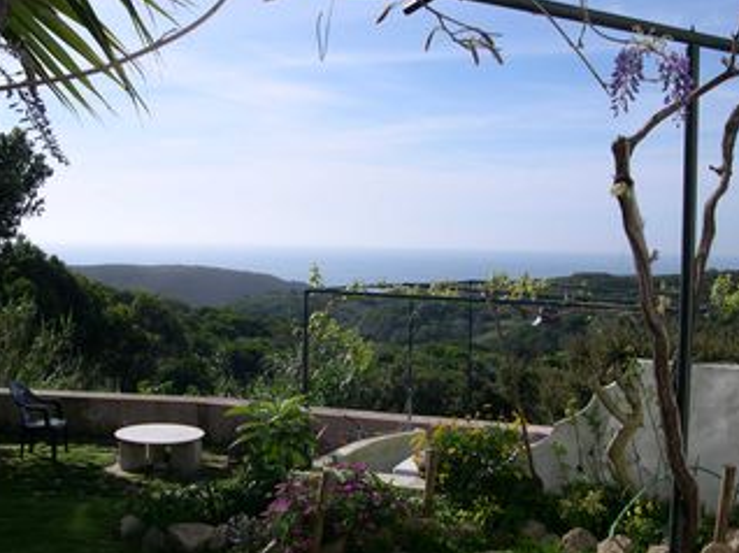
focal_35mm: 44
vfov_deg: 32.8
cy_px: 300
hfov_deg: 42.9
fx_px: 939
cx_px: 328
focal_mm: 8
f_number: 7.6
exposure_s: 1/272
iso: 100
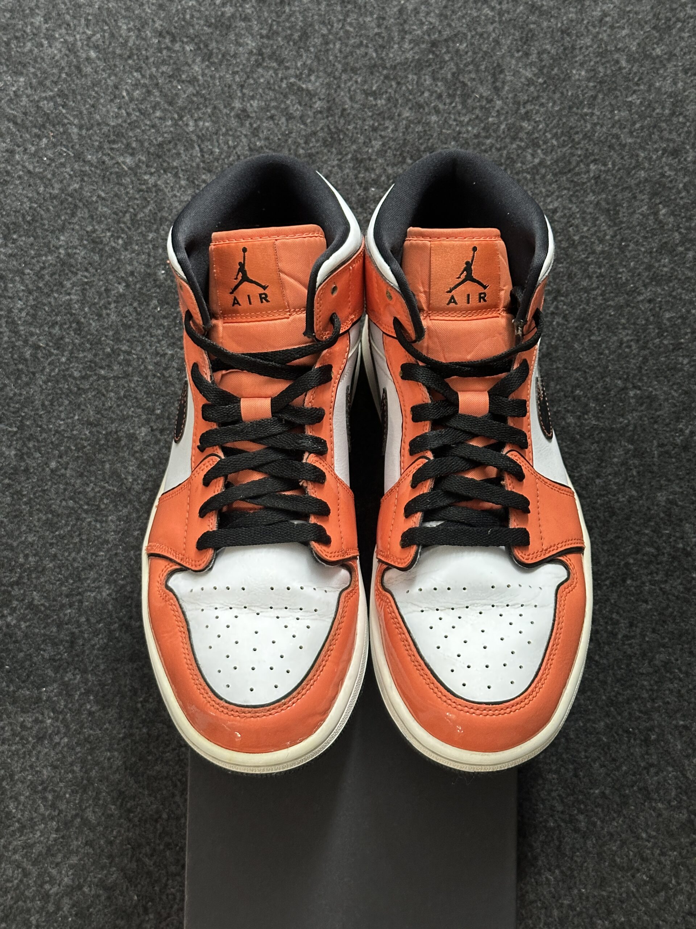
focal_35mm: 48
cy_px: 464
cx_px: 348
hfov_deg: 30.3
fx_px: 1287
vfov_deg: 39.7
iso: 400
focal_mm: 6.86
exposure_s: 1/36
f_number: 1.78
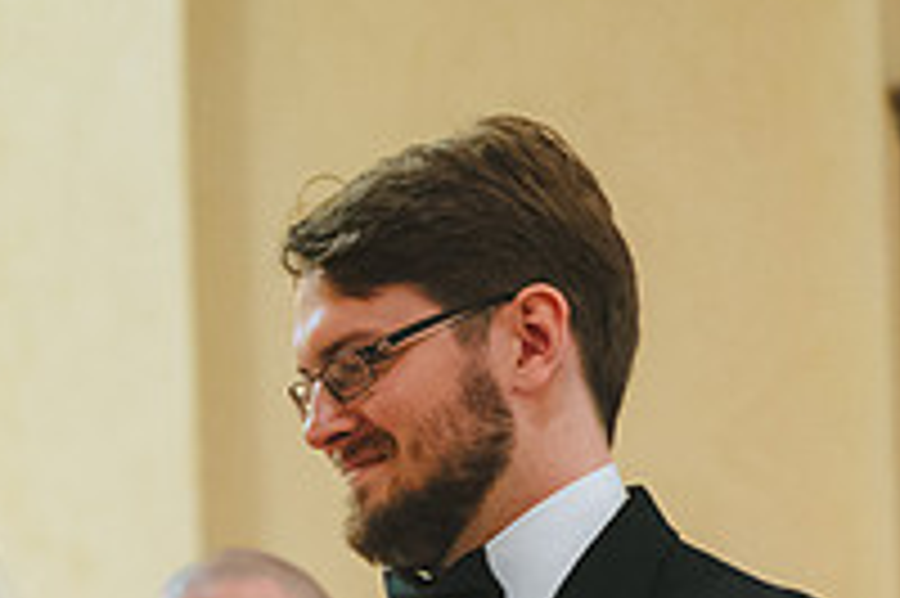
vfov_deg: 4.2
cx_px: -90
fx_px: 8043
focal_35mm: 322
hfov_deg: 6.4
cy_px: 785
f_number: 2.8
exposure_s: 1/200
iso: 3200
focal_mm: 105
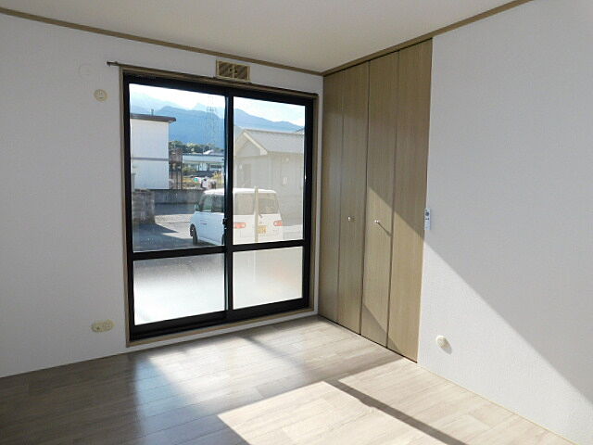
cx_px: 296
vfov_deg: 58.9
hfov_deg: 73.9
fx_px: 394
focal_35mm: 23
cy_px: 222
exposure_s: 1/640
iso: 125
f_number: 3
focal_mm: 4
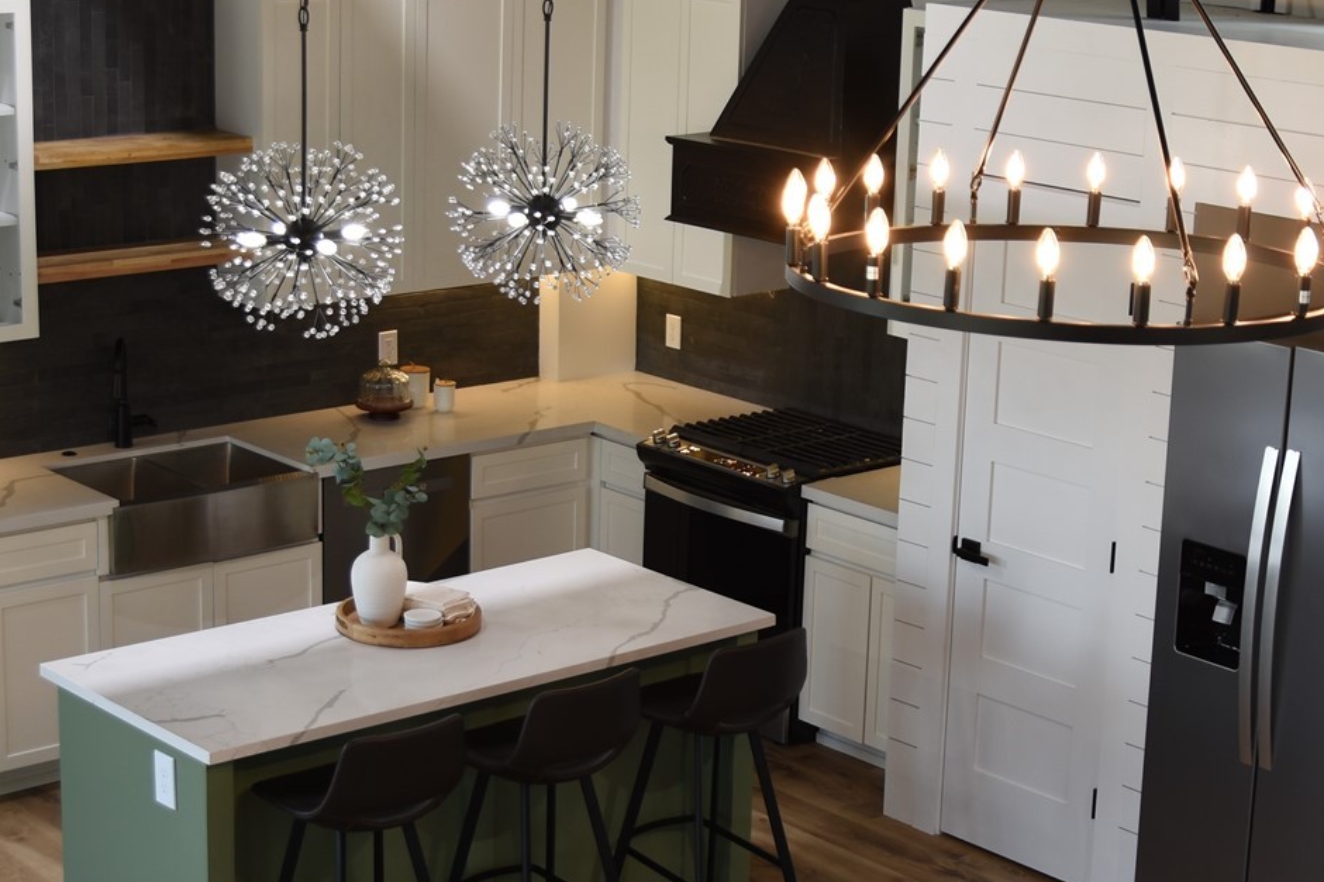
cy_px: 467
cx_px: 661
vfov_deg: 17.5
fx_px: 2868
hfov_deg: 26.0
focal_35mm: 78
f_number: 3.2
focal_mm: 24
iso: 100
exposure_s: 1/50
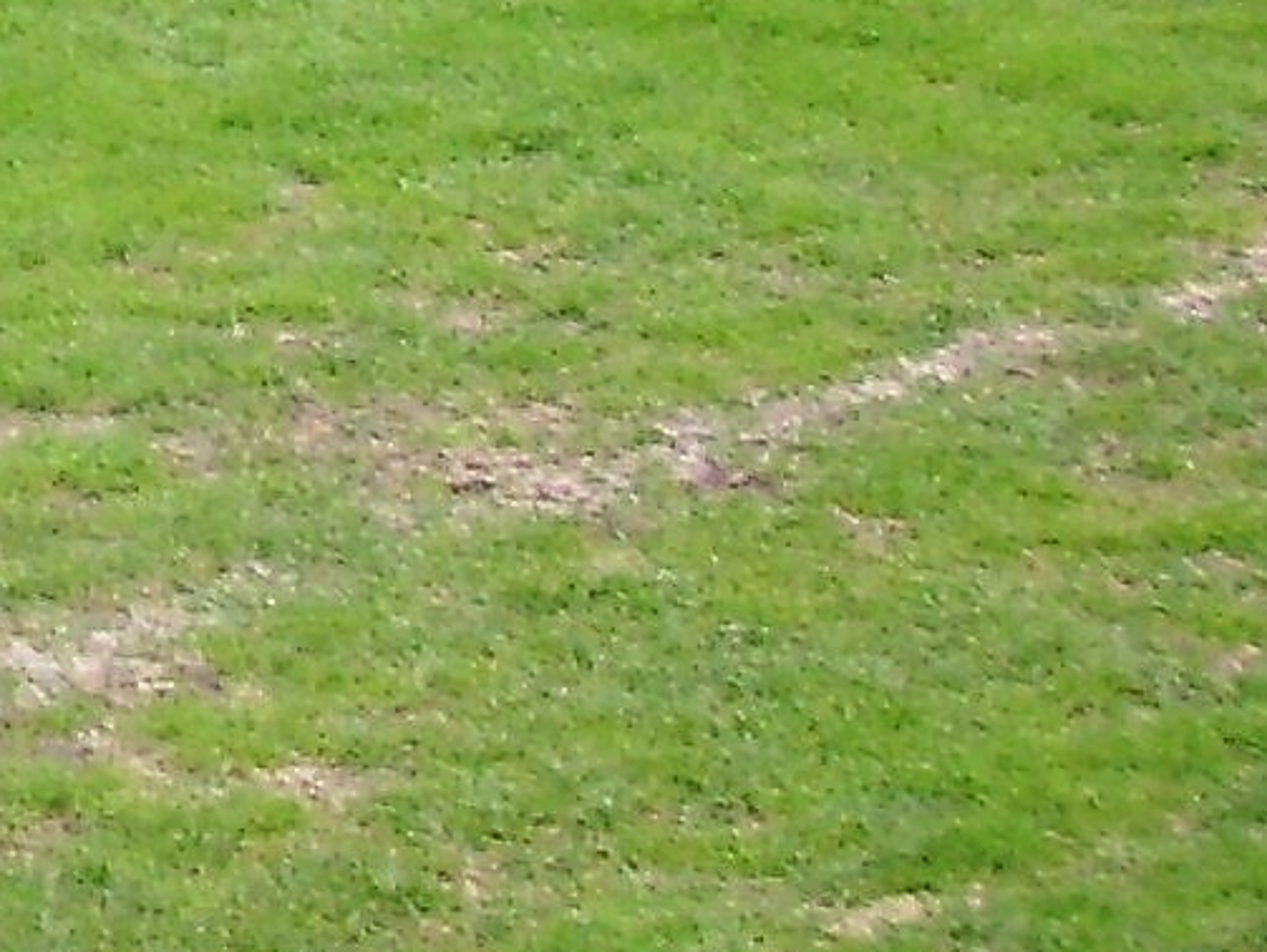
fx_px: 7362
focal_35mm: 201
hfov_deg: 9.2
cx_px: -1378
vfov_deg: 6.9
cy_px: -1448
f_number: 2.8
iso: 50
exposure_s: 1/148
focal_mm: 6.2
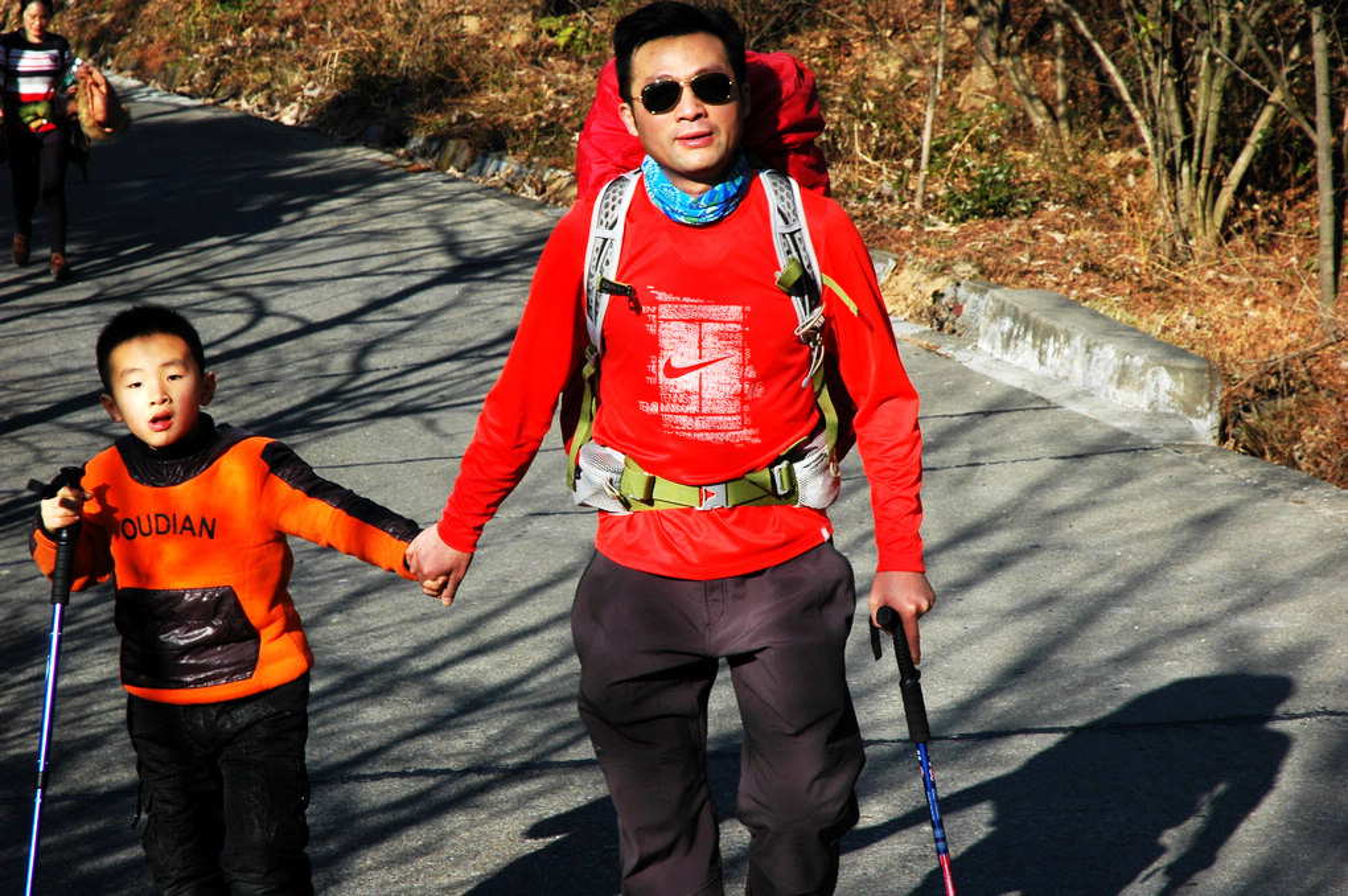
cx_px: 674
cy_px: 448
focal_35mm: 105
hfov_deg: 19.5
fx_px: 3928
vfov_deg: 13.0
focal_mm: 70
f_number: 9
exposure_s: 1/320
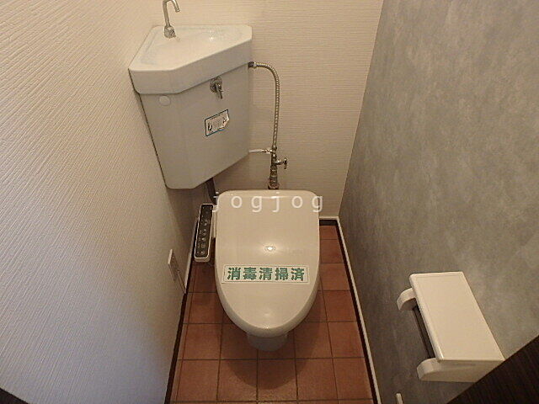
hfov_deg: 79.0
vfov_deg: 63.4
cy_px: 202
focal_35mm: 21
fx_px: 327
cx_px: 270
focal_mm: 3.7
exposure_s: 1/30
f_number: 3.5
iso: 320
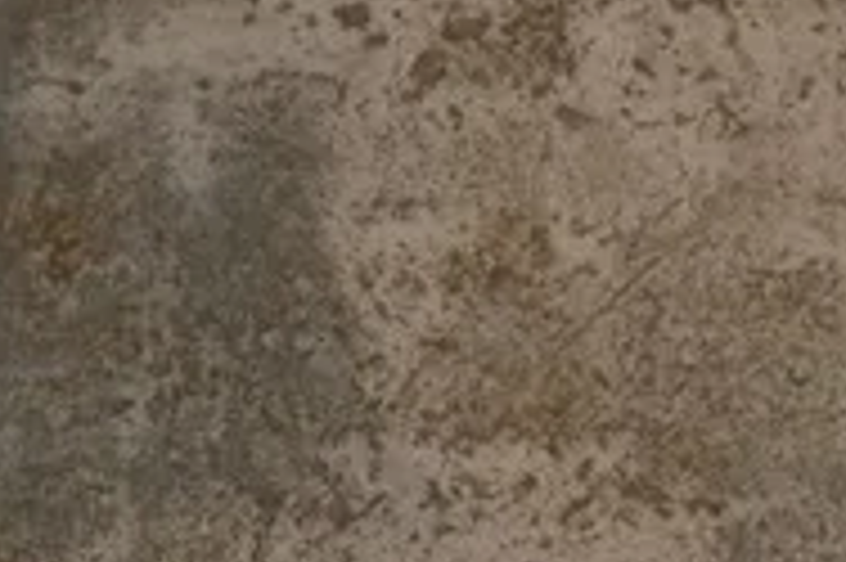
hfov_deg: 17.0
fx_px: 2817
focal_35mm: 120
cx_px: 621
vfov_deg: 11.0
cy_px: -227
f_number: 2.8
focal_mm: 8.38
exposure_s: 1/500
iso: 100
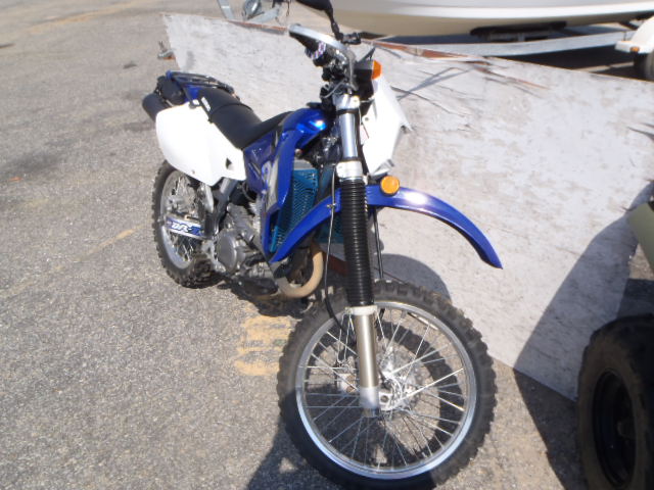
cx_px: 327
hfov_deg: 63.4
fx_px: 529
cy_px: 245
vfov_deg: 49.7
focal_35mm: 28
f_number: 5.6
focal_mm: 5
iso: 80
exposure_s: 1/320
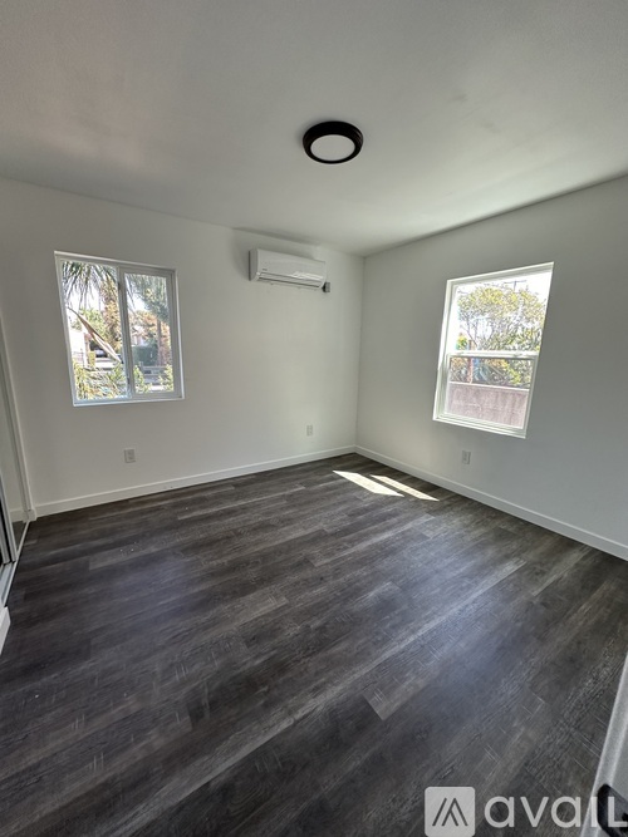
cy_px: 418
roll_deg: -3.3
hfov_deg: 85.7
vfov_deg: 102.1
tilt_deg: -15.0
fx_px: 339
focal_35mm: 14
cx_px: 314
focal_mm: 2.22
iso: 125
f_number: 2.2
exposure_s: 1/99
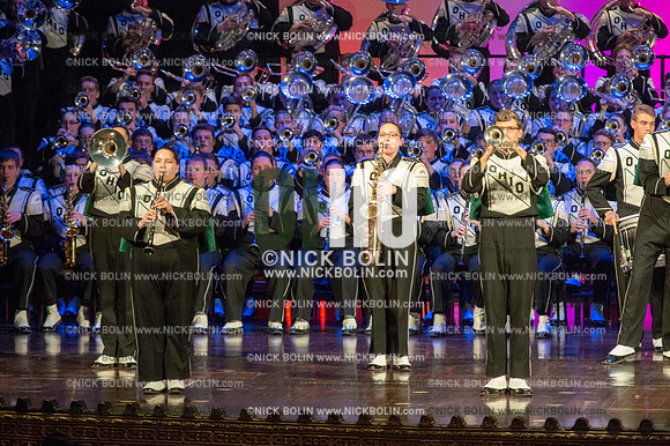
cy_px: 223
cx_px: 335
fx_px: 4464
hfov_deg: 8.6
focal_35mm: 240
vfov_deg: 5.7
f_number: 5.6
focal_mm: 240
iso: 8000
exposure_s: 1/250
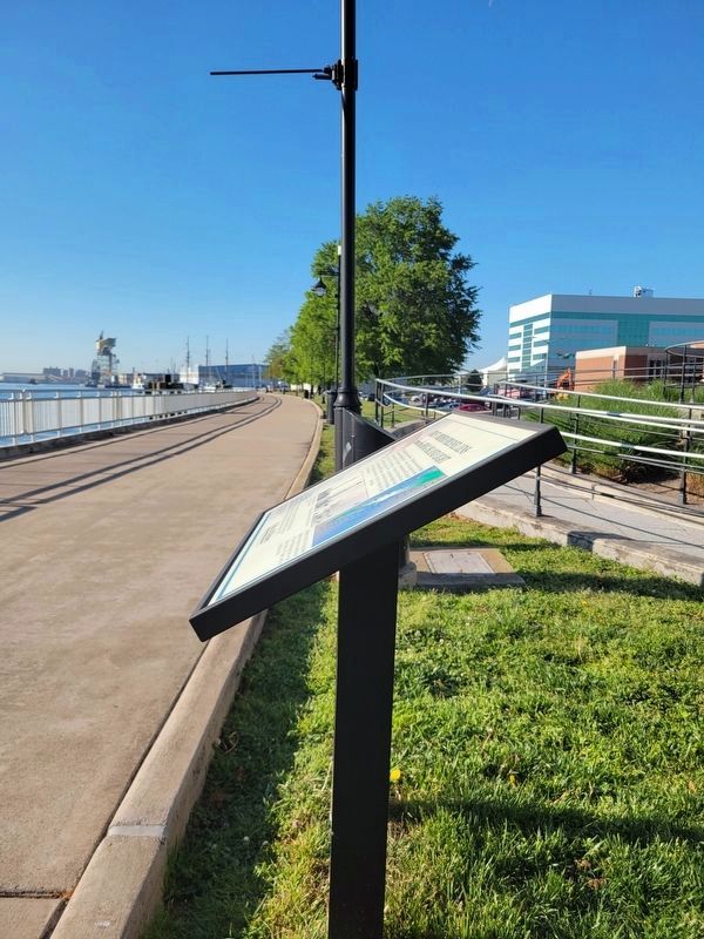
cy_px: 470
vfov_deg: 67.3
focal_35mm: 26
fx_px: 705
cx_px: 352
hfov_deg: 53.1
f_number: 1.8
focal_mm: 5.4
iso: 40
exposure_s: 1/1879
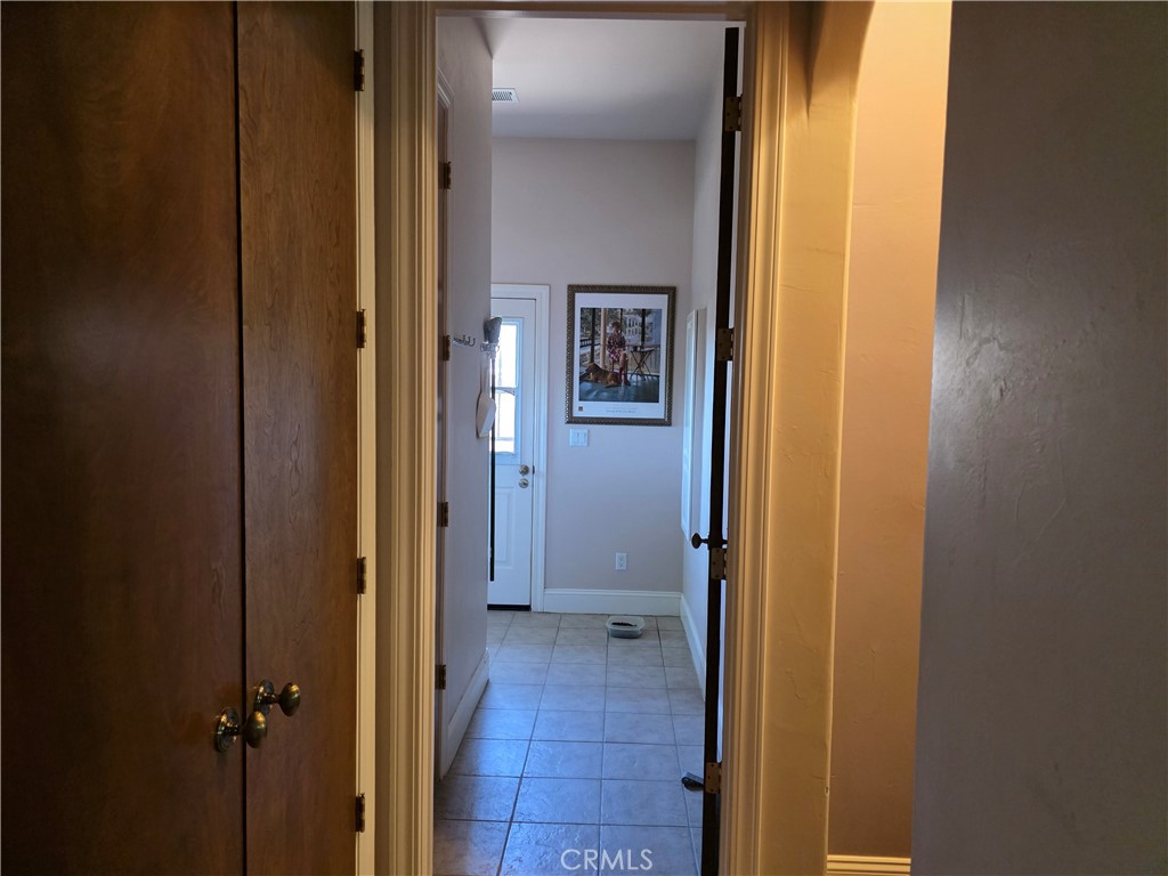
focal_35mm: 23
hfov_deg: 73.9
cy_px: 438
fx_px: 776
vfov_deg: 58.9
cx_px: 584
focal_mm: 6.3
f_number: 1.7
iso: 1250
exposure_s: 1/120
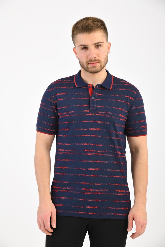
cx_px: 82
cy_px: 124
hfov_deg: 20.0
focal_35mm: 68
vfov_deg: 29.7
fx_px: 467
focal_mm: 68
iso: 100
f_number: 7.1
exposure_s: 1/160
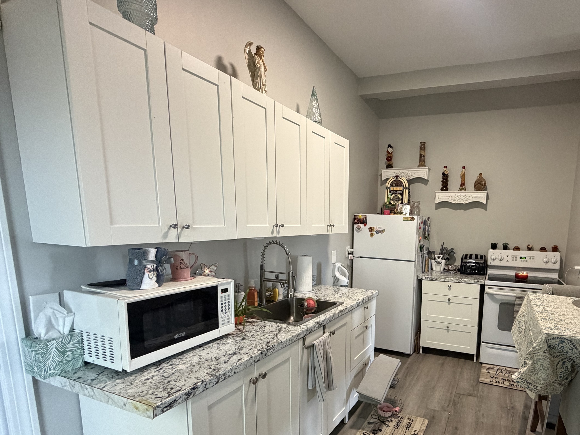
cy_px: 268
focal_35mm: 19
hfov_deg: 81.7
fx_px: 318
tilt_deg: -9.1
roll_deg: -1.4
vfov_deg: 67.8
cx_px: 388
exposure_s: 1/60
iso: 400
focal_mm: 2.22
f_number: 2.2
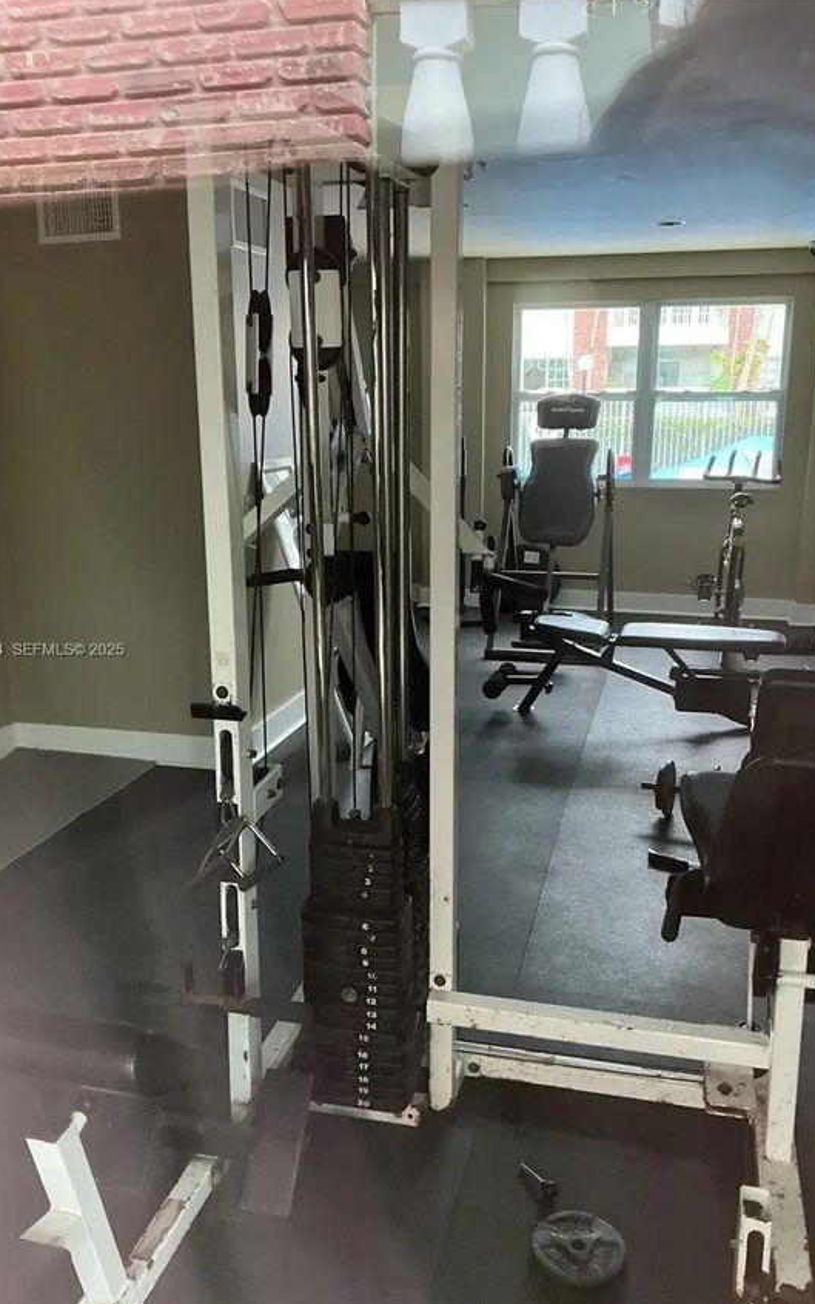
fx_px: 1101
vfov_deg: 61.2
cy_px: 651
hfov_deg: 40.6
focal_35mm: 31
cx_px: 414
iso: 200
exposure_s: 1/60
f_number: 1.8
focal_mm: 3
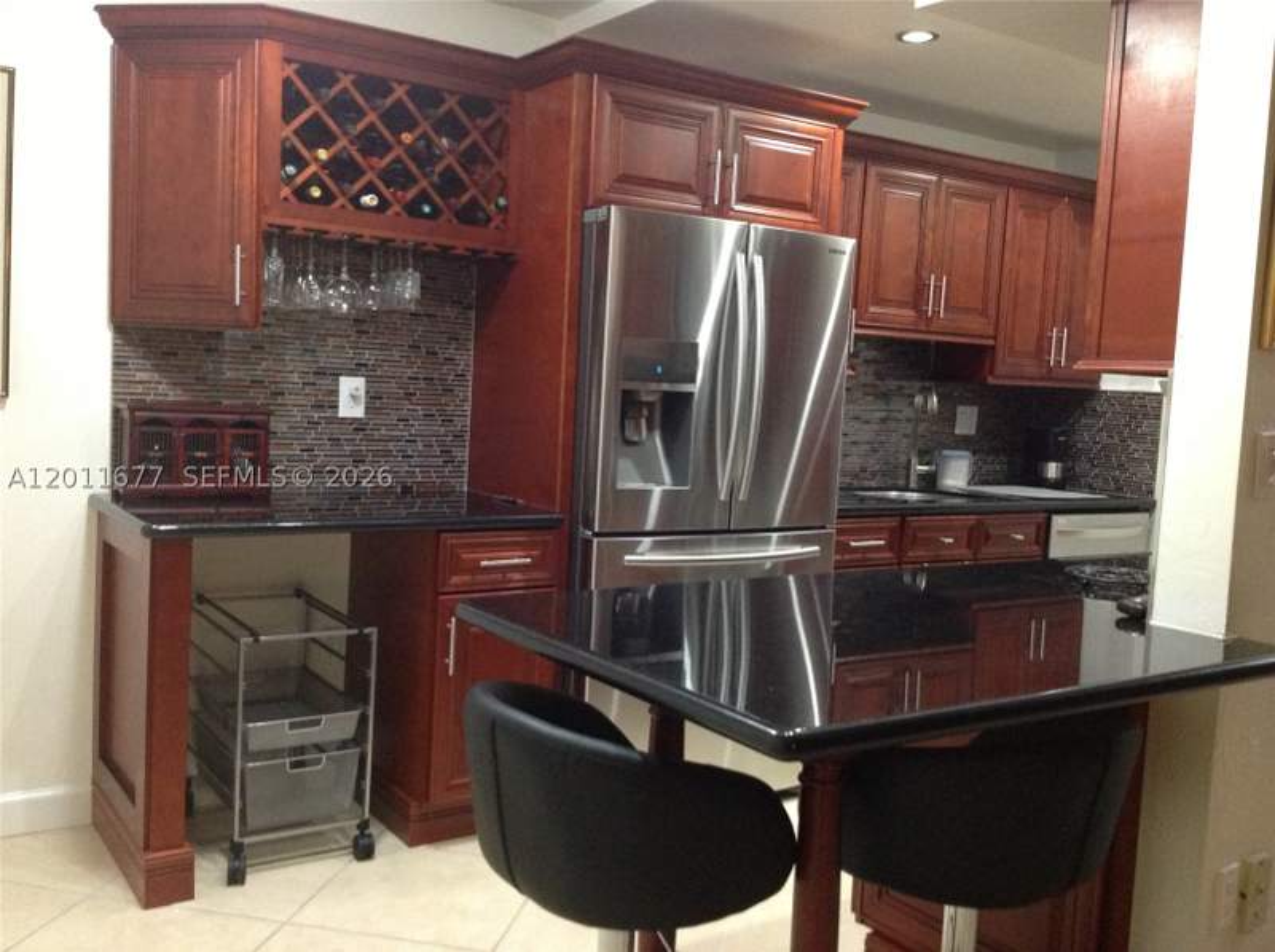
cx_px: 638
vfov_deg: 40.6
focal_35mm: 35
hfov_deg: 52.7
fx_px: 1287
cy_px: 476
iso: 400
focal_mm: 4.28
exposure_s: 1/15
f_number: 2.4
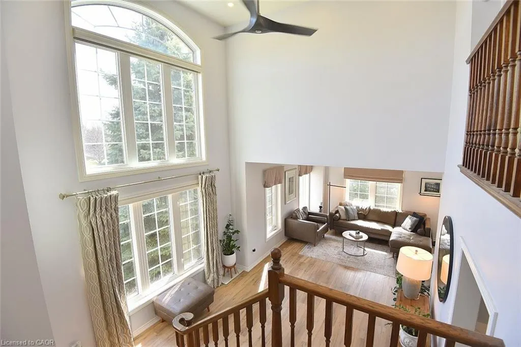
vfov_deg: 73.8
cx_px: 260
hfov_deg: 96.7
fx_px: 232
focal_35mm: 16
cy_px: 174
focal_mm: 16
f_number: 6.3
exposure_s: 1/160
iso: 500
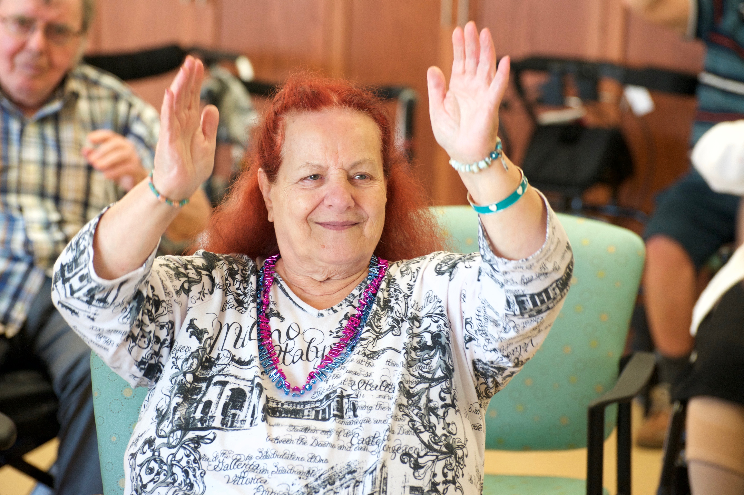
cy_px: 218
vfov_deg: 9.4
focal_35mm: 146
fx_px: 3015
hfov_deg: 14.1
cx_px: 353
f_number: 5
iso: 1100
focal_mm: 125
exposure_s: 1/160
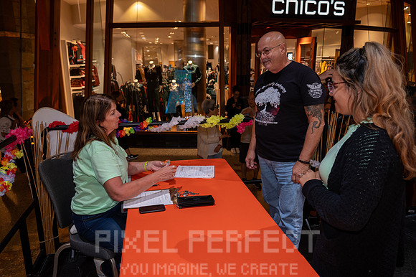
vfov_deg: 46.4
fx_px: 323
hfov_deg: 65.5
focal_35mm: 28
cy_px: 138
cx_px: 208
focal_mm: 28
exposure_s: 1/60
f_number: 4.2
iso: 1000
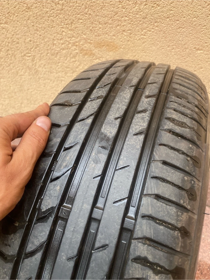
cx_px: 105
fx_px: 210
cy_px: 140
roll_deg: -0.6
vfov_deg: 67.3
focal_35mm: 26
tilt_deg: -42.4
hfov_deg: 53.0
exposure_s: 1/121
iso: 100
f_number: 1.8
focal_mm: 4.25
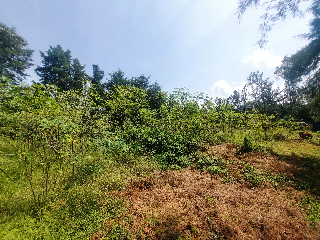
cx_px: 160
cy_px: 120
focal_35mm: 13
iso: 40
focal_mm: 1.74
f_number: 2.2
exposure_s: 1/1028
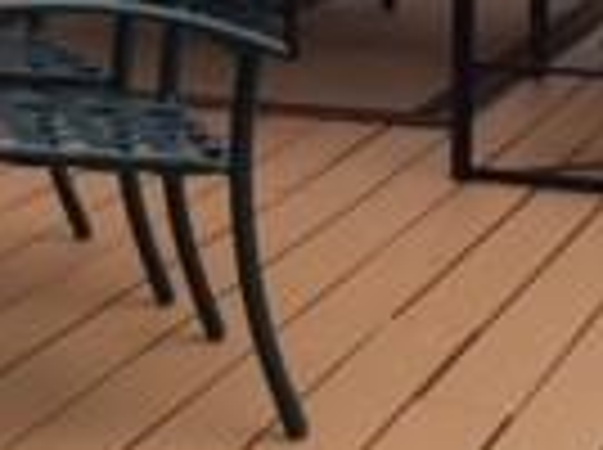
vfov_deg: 10.2
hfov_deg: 14.2
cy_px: -292
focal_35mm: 139
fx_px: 2417
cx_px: 176
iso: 32
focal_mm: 4.15
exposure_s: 1/321
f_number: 2.2
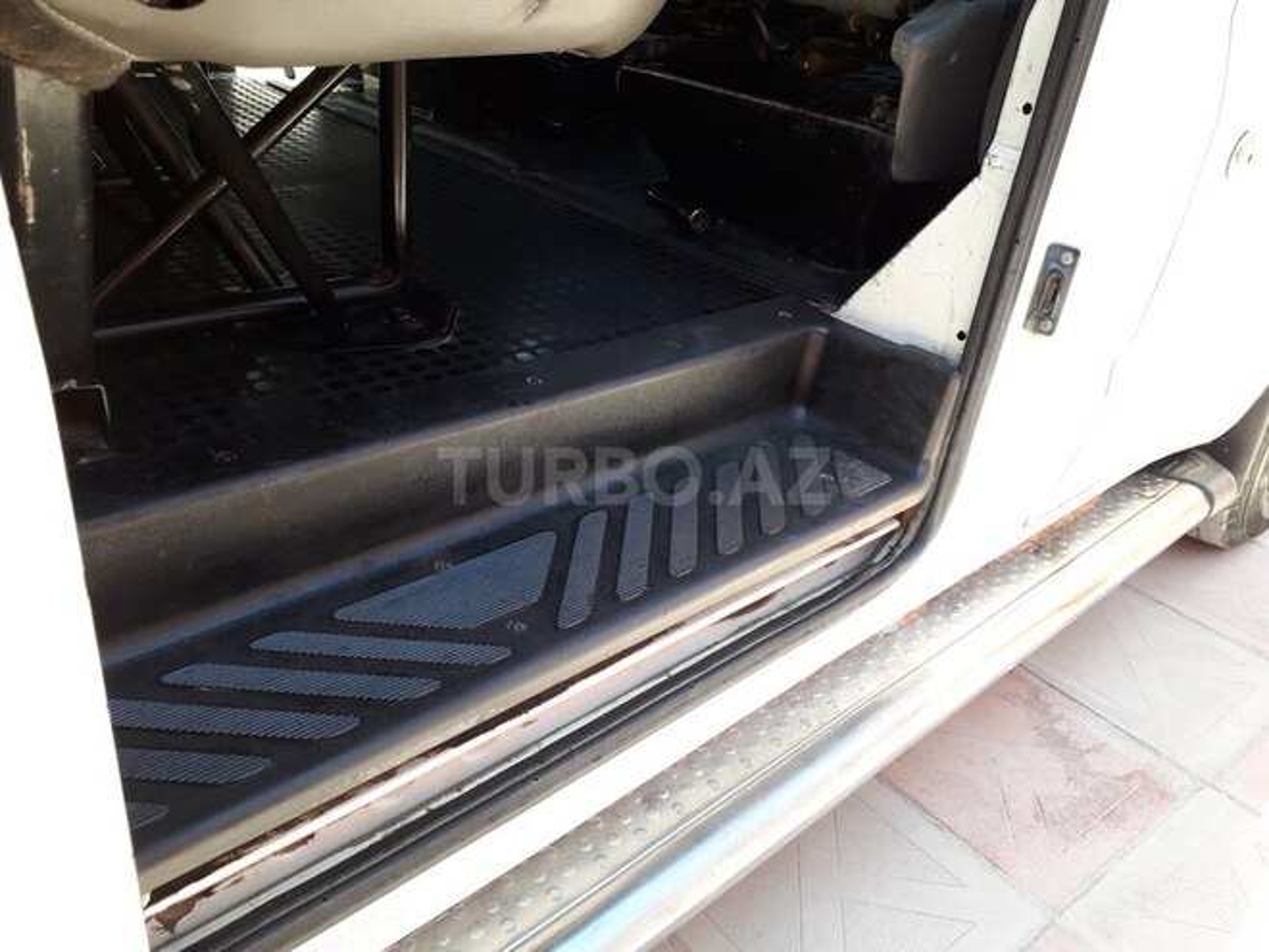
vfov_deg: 51.4
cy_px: 476
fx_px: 990
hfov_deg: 65.3
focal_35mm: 27
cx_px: 634
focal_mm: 3.6
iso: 40
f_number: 1.9
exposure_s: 1/117
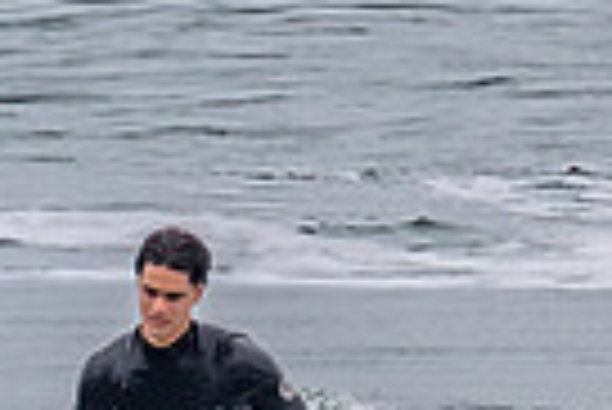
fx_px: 75151
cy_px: 501
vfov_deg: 0.3
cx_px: -174
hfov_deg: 0.5
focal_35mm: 4416
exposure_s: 1/2000
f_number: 11
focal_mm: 760
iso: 640
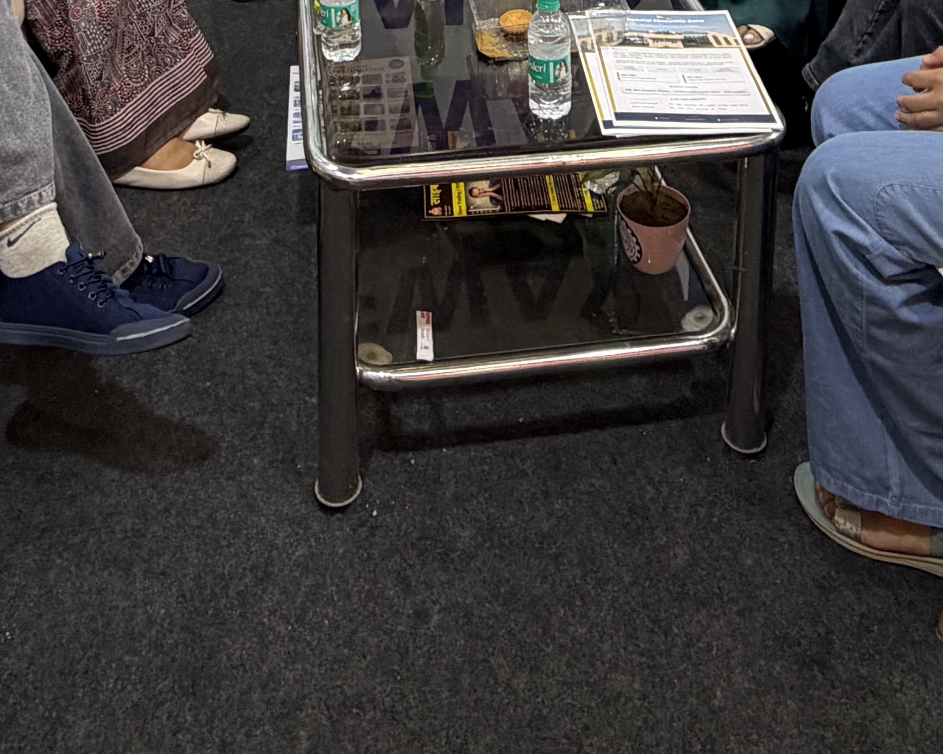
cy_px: -407
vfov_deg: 24.8
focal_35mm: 45
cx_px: 467
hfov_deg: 41.2
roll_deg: +0.3
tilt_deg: -8.4
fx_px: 1256
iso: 160
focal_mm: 2.22
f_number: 2.2
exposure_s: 1/100
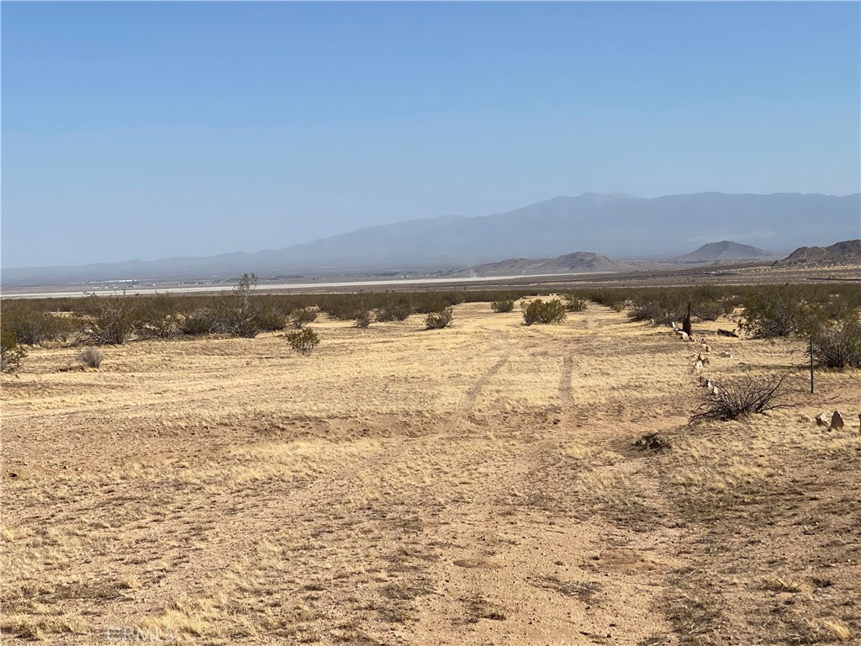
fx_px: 1592
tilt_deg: -3.5
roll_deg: +1.9
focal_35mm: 64
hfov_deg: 30.3
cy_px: 323
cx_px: 430
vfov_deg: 22.9
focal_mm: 7.5
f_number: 2.2
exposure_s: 1/2950
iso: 32
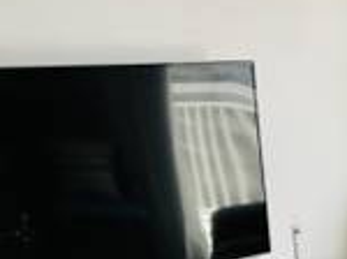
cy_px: 302
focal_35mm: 111
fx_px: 1111
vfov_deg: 13.0
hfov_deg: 14.9
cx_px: 664
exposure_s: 1/331
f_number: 1.5
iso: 50
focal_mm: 5.7
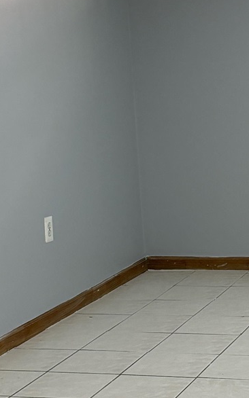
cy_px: 251
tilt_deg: -11.1
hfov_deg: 13.0
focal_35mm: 100
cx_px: 180
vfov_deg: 20.8
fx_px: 1086
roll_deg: +3.5
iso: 250
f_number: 1.78
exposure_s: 1/120
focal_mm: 6.76
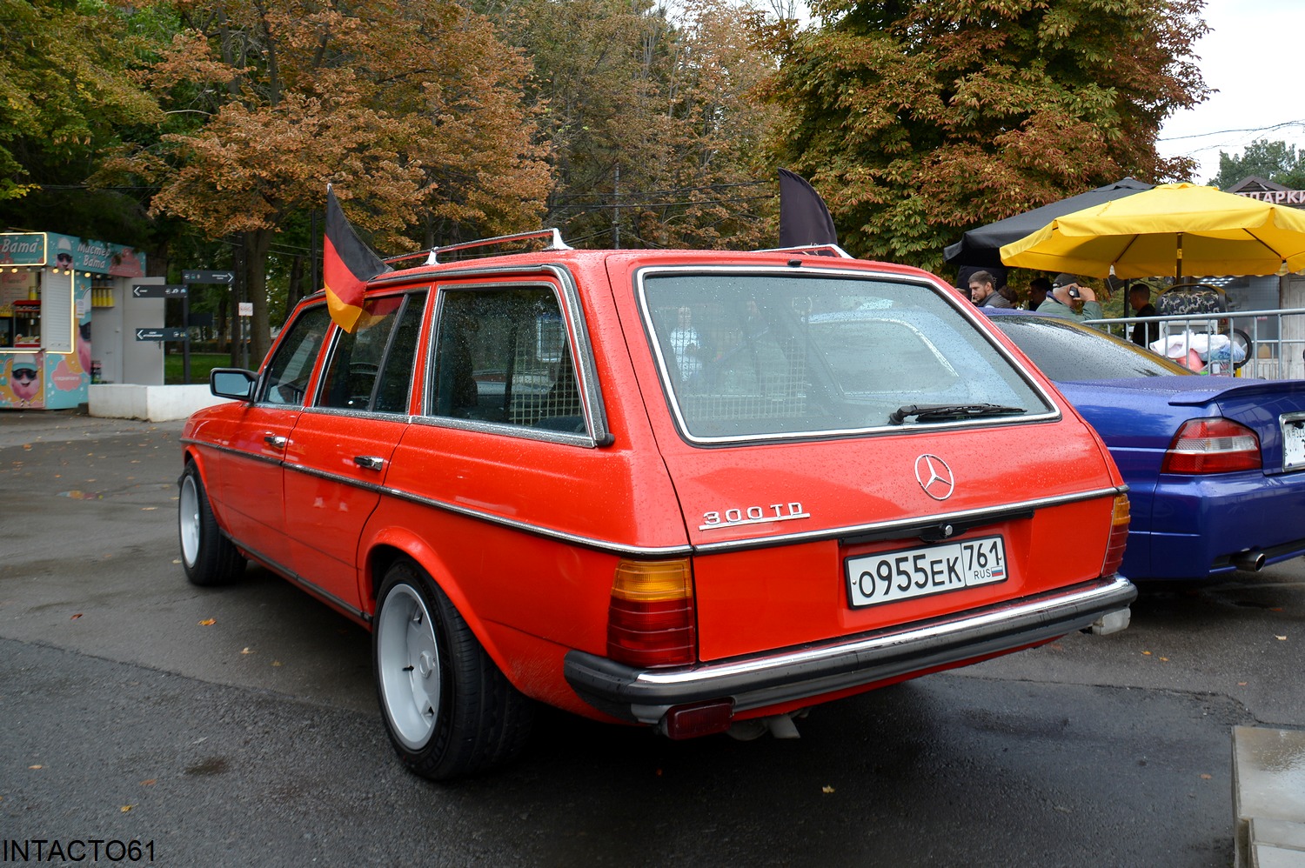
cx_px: 652
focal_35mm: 27
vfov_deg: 47.9
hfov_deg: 67.4
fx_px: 978
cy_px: 434
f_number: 6.3
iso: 200
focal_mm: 18
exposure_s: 1/160
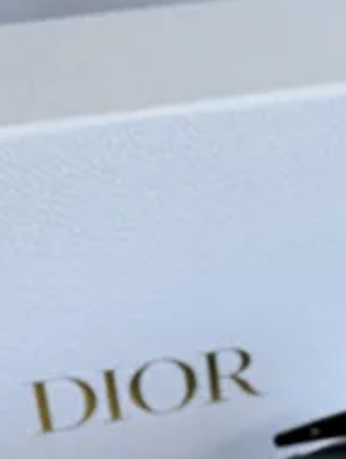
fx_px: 1609
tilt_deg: -32.9
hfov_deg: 12.0
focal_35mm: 121
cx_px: 414
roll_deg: +3.9
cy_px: 495
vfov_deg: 15.8
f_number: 1.78
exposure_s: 1/122
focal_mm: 6.76
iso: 50
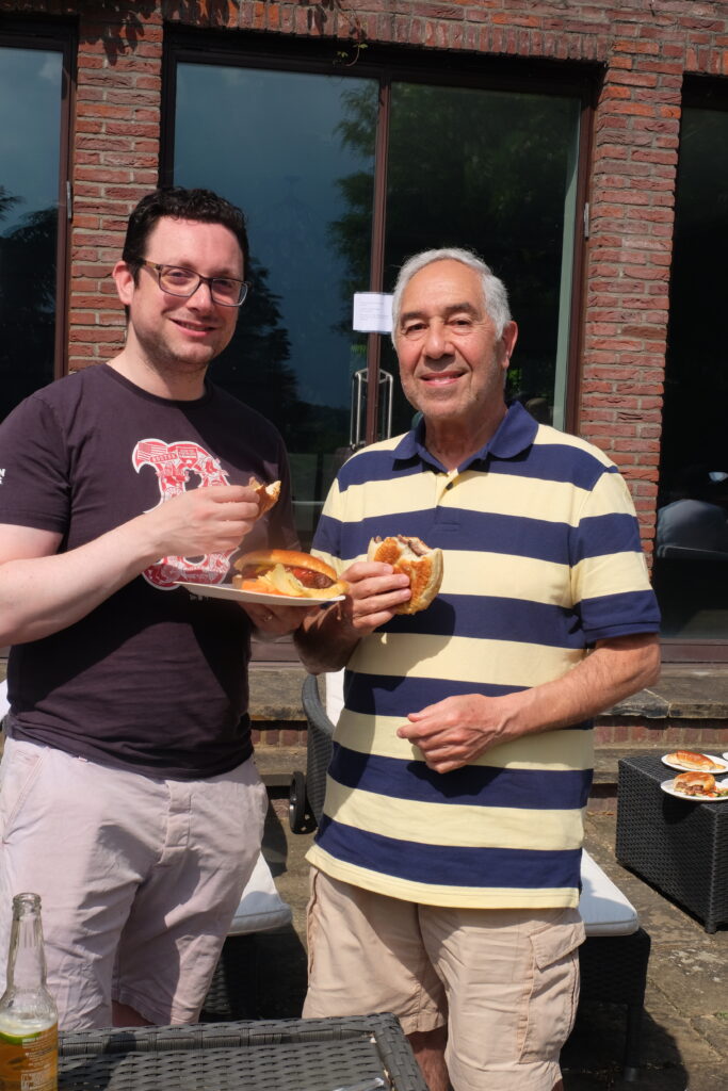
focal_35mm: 42
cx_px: 364
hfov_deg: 31.9
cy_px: 546
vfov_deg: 46.4
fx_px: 1273
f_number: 13
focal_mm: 28.2
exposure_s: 1/350
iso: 400
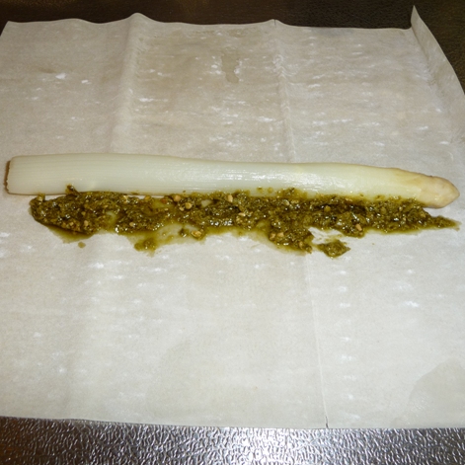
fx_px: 547
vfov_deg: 46.0
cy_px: 233
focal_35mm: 36
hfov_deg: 46.0
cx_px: 213
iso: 100
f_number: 3.4
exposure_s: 1/30
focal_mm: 5
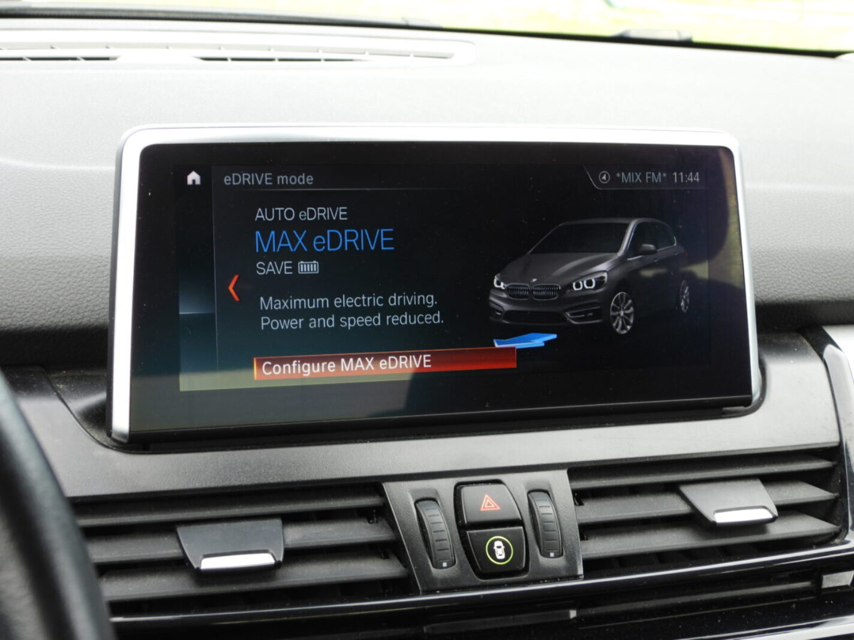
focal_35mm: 60
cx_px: 427
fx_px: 1480
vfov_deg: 24.4
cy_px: 320
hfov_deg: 32.2
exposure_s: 1/80
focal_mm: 10.7
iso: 100
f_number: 3.5
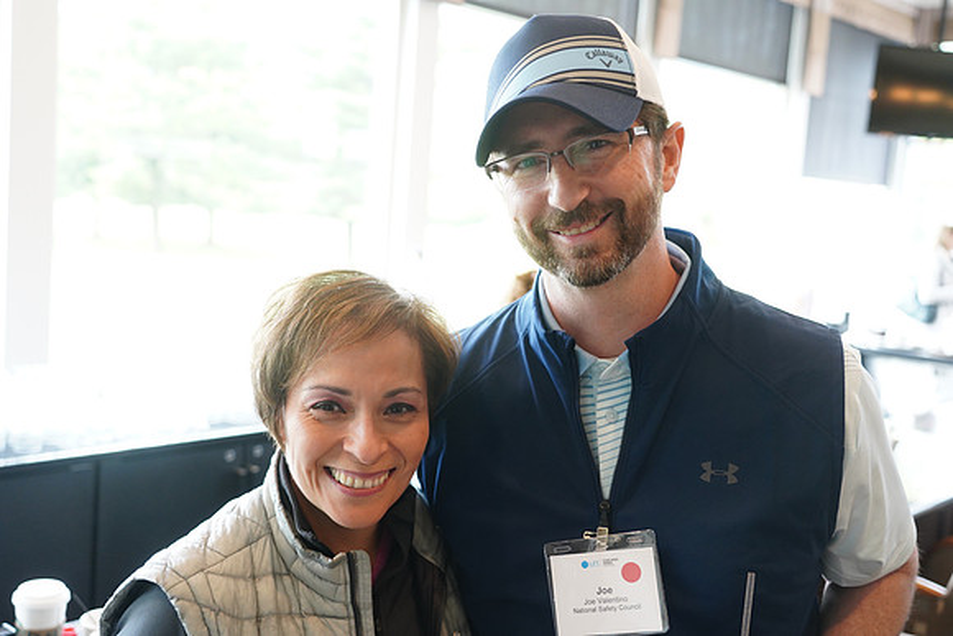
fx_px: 1059
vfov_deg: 33.4
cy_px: 318
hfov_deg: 48.4
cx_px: 476
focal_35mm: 40
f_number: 4.5
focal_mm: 40
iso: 2500
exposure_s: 1/100
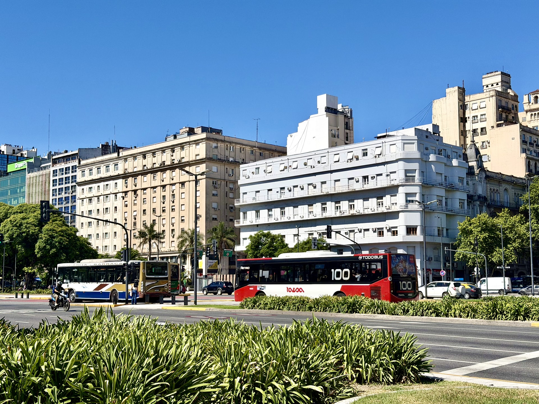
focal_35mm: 48
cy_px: 202
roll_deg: -0.5
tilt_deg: +5.9
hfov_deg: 39.7
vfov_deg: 30.3
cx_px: 270
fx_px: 747
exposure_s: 1/8772
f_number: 1.78
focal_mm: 6.76
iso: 64
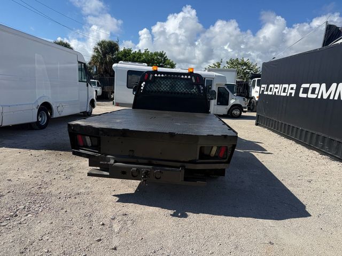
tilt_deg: -5.1
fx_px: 237
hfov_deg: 71.6
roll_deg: +2.6
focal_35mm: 24
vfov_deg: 56.8
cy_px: 128
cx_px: 171
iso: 80
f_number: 1.78
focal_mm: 6.76
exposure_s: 1/6173
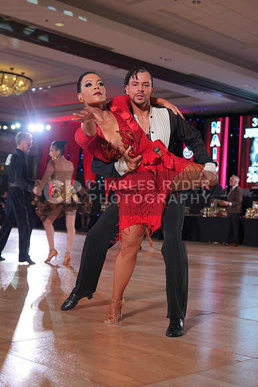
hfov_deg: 31.2
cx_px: 129
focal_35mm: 43
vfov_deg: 45.4
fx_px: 462
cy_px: 194
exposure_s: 1/400
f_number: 2.8
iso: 800
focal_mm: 43
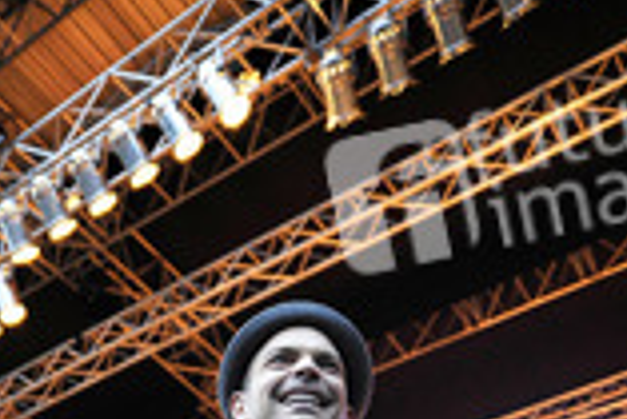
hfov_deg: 32.3
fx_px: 1063
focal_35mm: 61
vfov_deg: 17.5
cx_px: 168
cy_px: 778
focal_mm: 24
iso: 1600
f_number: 2.8
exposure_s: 1/100
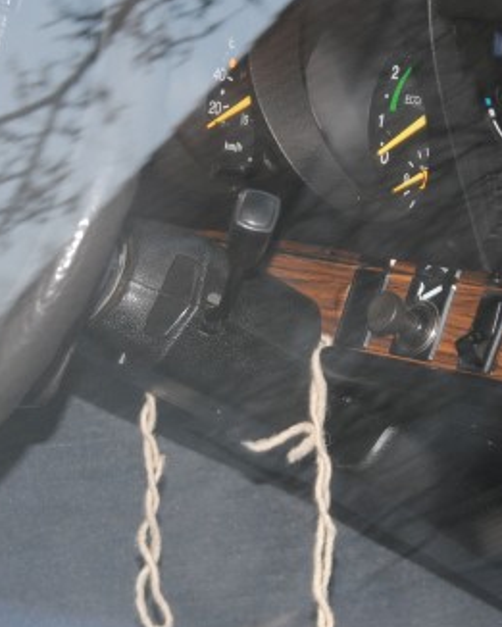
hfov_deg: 8.3
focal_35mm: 186
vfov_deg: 10.4
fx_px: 3453
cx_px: 299
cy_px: 329
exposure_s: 1/60
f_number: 5
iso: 400
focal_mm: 60
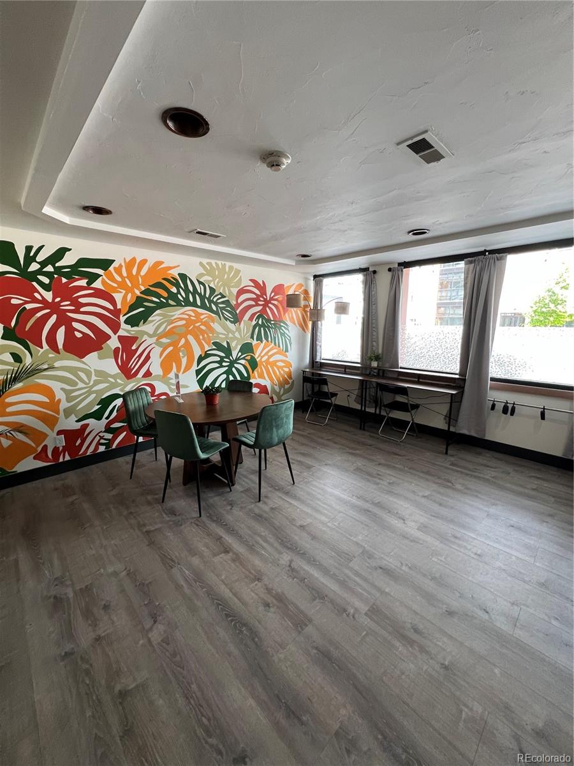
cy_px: 383
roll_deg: +0.1
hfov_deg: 89.9
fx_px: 287
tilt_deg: -9.9
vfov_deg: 106.2
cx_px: 287
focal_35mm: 13
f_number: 1.8
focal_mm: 1.57
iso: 125
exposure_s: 1/60
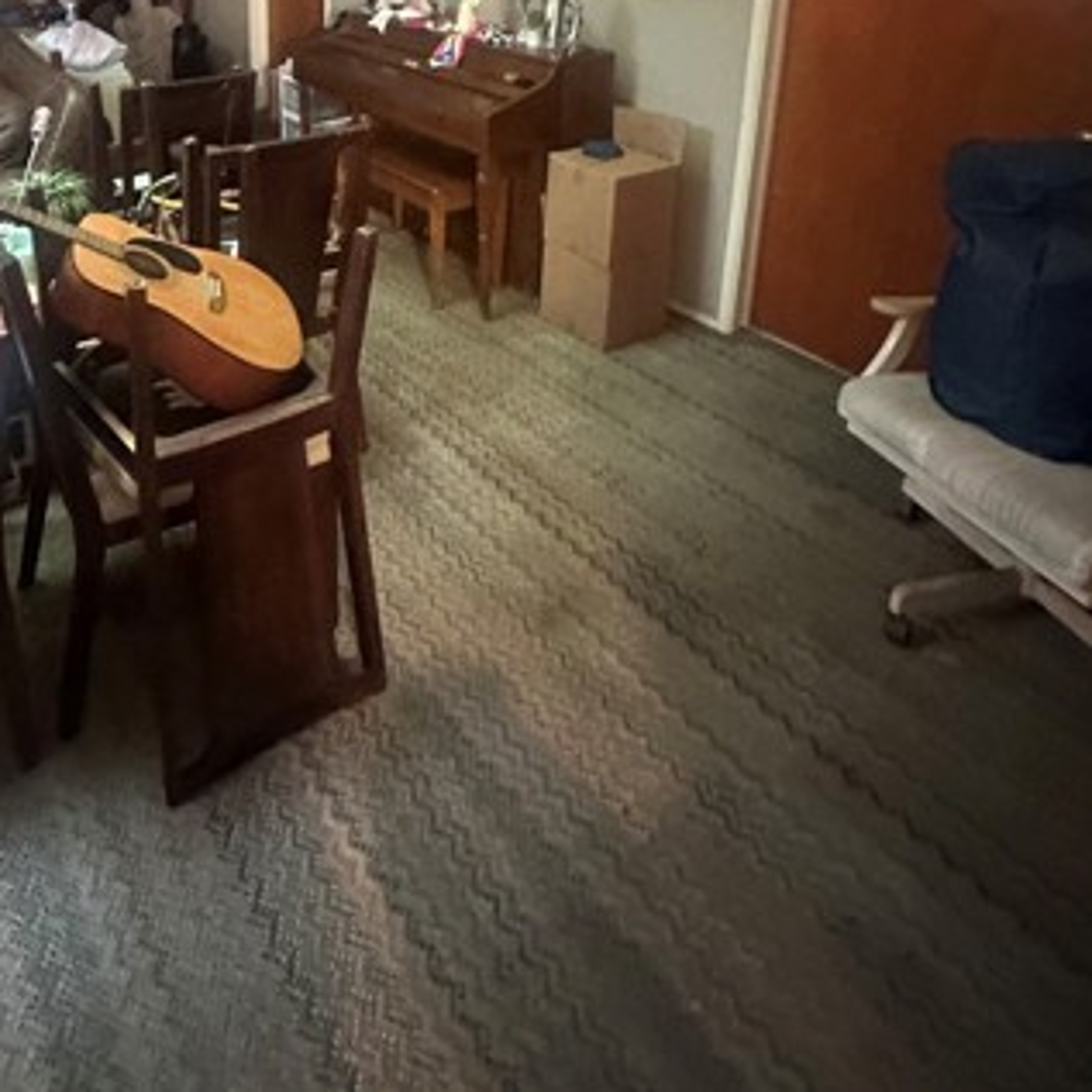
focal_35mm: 25
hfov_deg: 61.2
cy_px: 90
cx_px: 355
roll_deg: +1.1
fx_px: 892
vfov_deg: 54.1
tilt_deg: -11.4
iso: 1250
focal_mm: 2.22
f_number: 2.2
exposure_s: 1/30
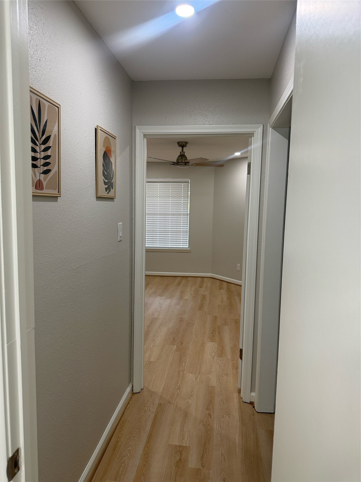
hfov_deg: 56.8
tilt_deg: -6.4
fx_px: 334
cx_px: 180
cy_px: 241
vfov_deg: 71.6
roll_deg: -1.8
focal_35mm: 24
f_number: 1.78
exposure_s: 1/120
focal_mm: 6.76
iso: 125
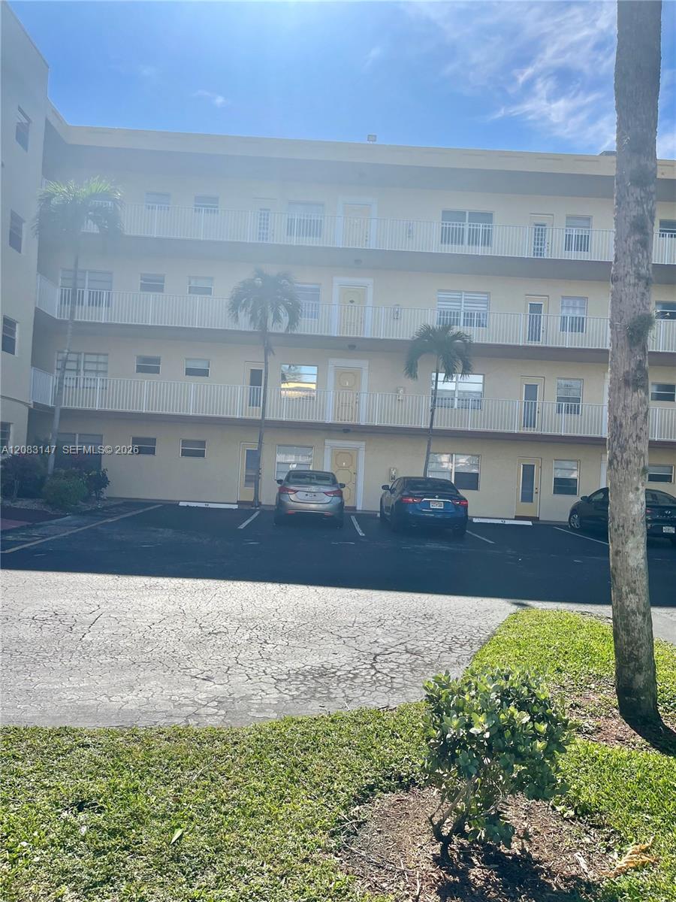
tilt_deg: -0.2
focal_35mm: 25
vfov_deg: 69.4
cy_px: 451
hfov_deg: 54.9
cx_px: 338
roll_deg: -3.6
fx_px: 651
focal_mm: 5.1
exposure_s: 1/4525
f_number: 1.6
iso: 32
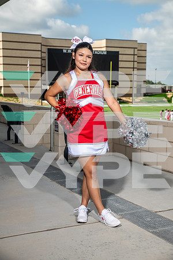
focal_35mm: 55
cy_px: 130
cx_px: 86
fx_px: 396
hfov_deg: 24.6
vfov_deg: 36.2
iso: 100
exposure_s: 1/320
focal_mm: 55
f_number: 7.1
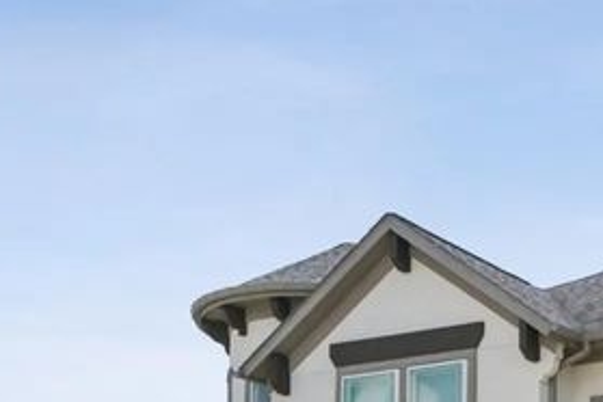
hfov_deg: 21.4
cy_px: 630
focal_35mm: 66
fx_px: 1105
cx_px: 1055
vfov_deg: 18.0
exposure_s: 1/200
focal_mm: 18
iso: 100
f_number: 9
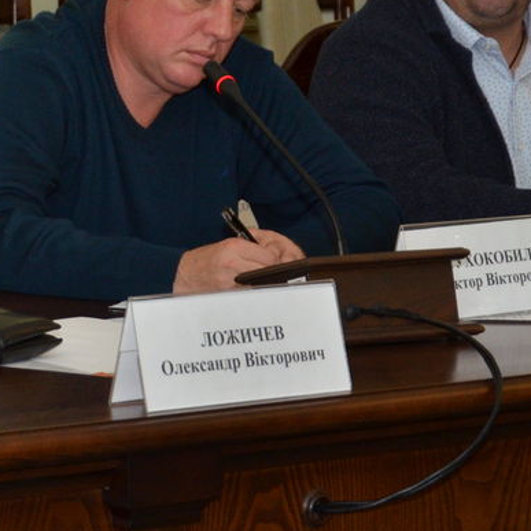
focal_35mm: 230
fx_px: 3992
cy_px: 95
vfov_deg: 7.6
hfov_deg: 7.5
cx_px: -244
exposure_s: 1/250
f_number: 5
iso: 800
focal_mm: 50
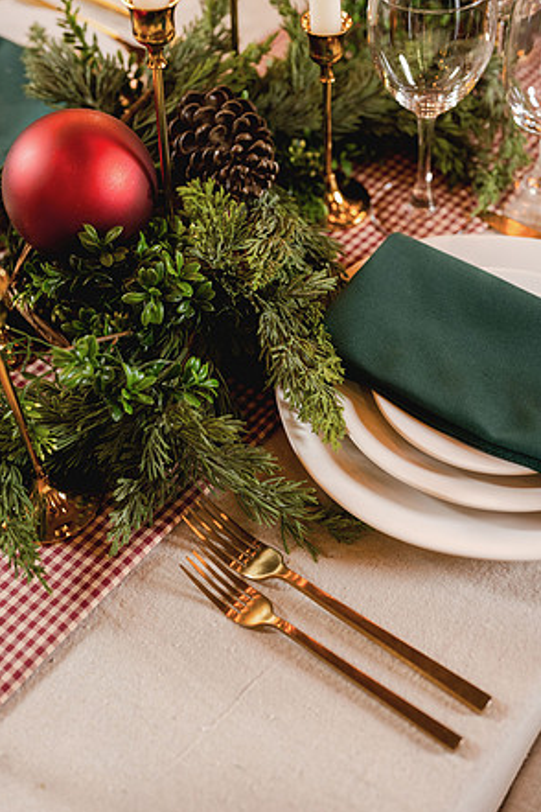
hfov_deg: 26.5
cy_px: 412
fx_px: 1150
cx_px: 272
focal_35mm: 51
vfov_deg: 38.9
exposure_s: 1/80
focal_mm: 50
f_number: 3.2
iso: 400
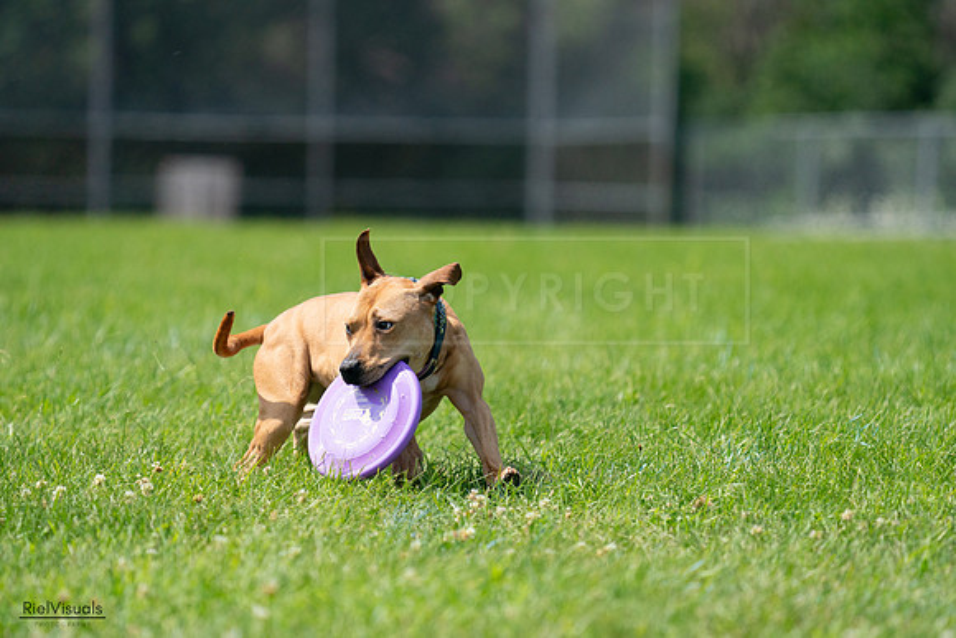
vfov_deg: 3.6
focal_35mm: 379
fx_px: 10066
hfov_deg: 5.4
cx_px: 478
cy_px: 319
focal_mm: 379
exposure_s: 1/4000
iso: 1000
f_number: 6.3
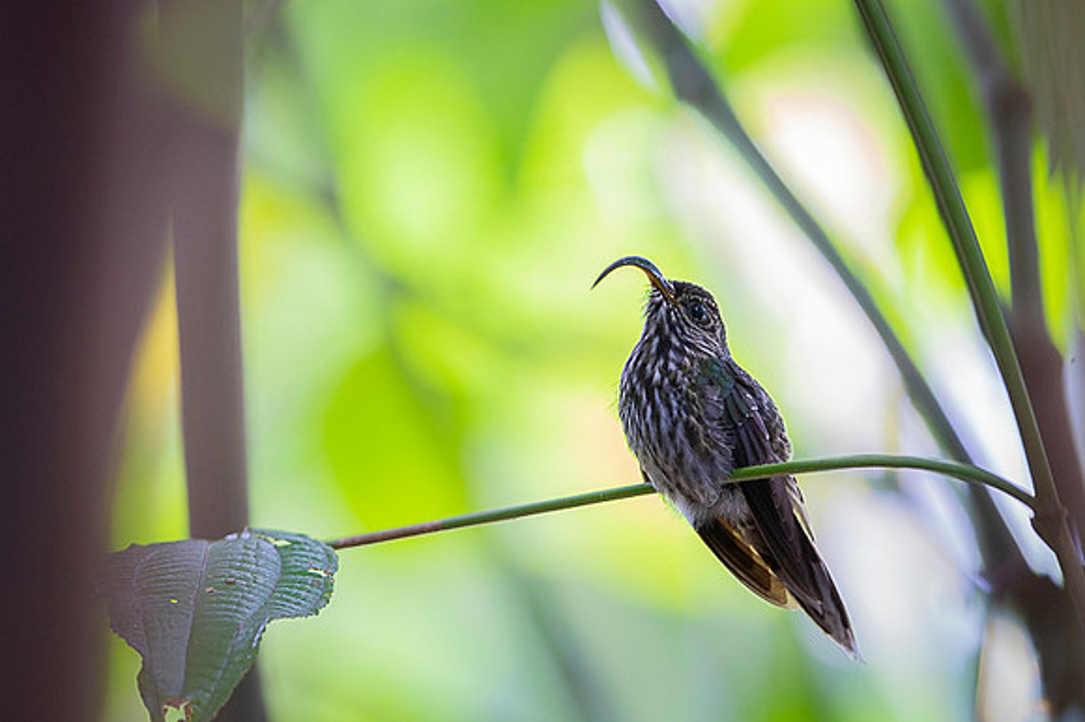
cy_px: 474
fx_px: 22044
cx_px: 476
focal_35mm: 732
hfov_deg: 2.8
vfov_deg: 1.9
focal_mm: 500
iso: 800
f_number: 4
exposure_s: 1/50
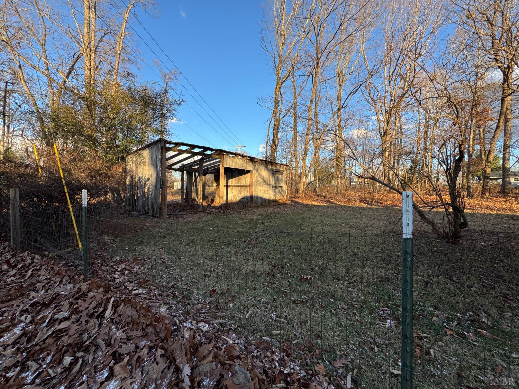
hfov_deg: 102.1
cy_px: 194
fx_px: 210
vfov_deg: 85.7
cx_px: 260
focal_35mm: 14
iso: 40
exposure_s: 1/368
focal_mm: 2.22
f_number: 2.2
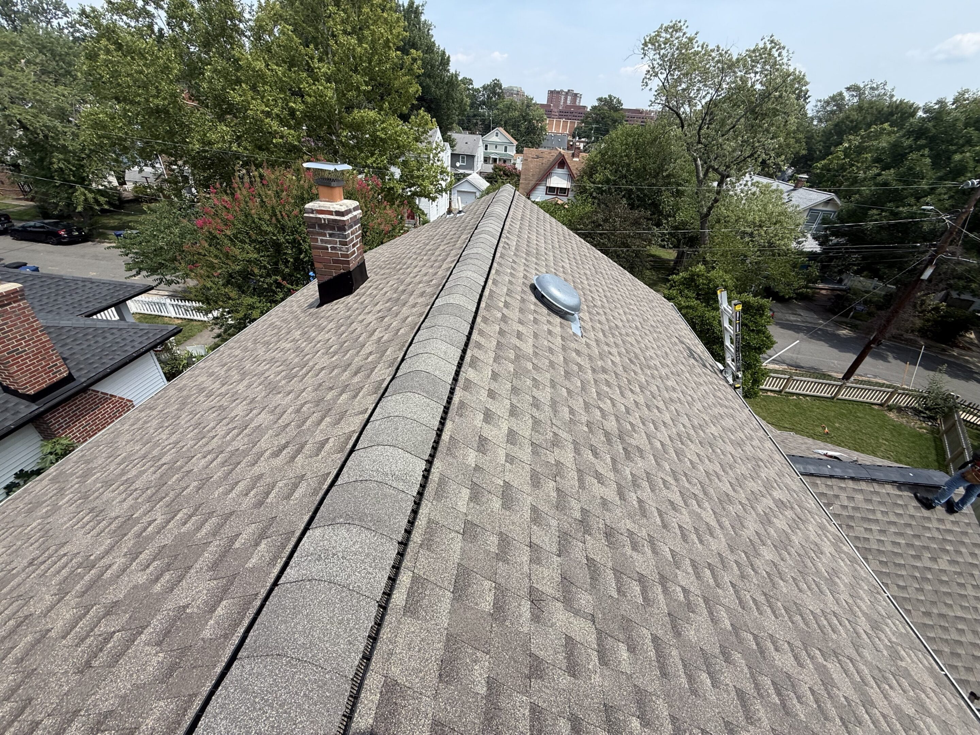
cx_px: 490
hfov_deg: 102.1
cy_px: 368
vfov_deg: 85.7
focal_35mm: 14
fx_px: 396
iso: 50
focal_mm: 2.22
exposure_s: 1/1464
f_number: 2.2
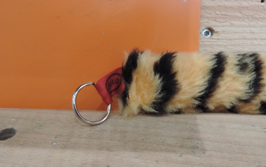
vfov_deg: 39.4
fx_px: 232
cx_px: 133
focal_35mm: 32
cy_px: 77
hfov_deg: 59.6
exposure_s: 1/30
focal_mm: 5.3
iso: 360
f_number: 3.1
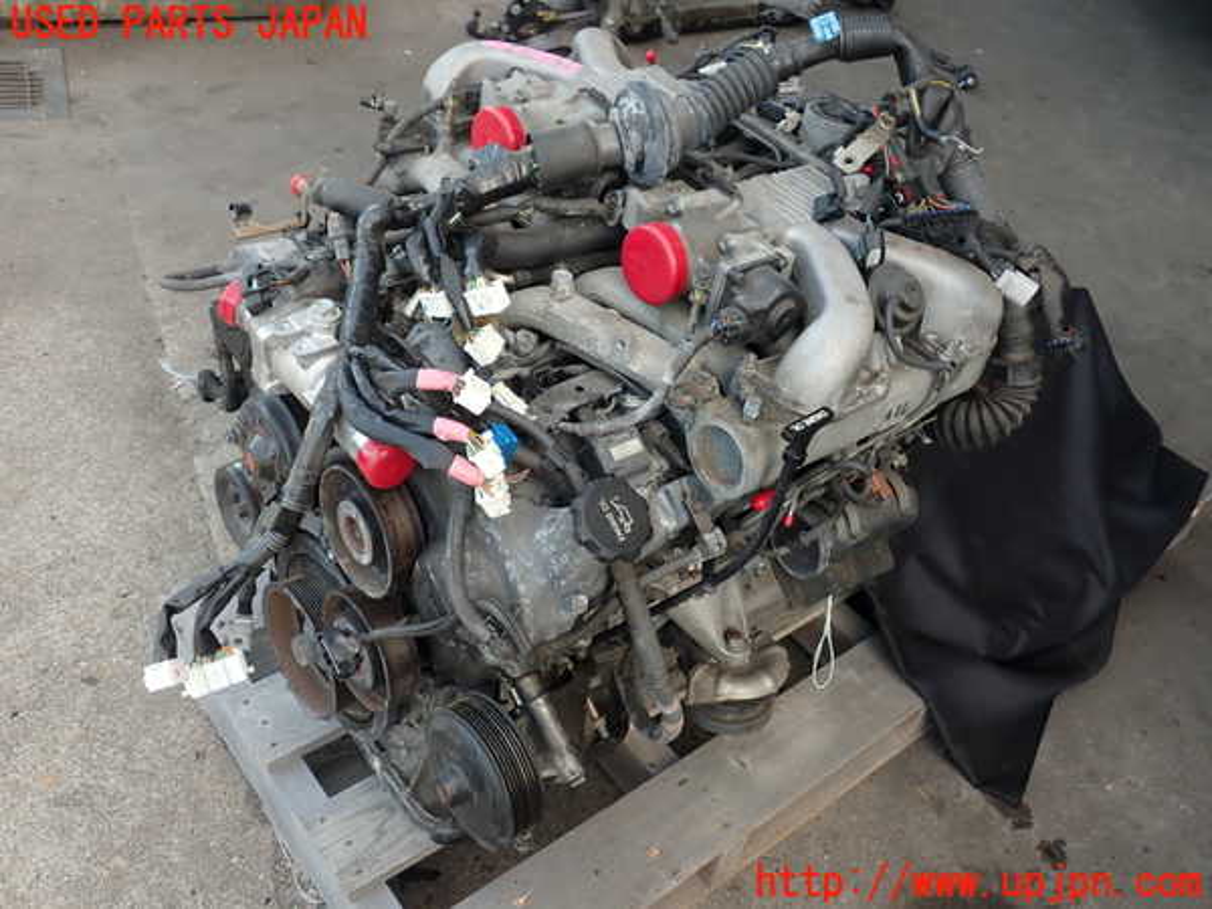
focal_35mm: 32
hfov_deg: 56.8
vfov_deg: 44.2
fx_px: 1120
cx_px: 606
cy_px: 454
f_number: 2.4
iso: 100
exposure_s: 1/125
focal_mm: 5.79
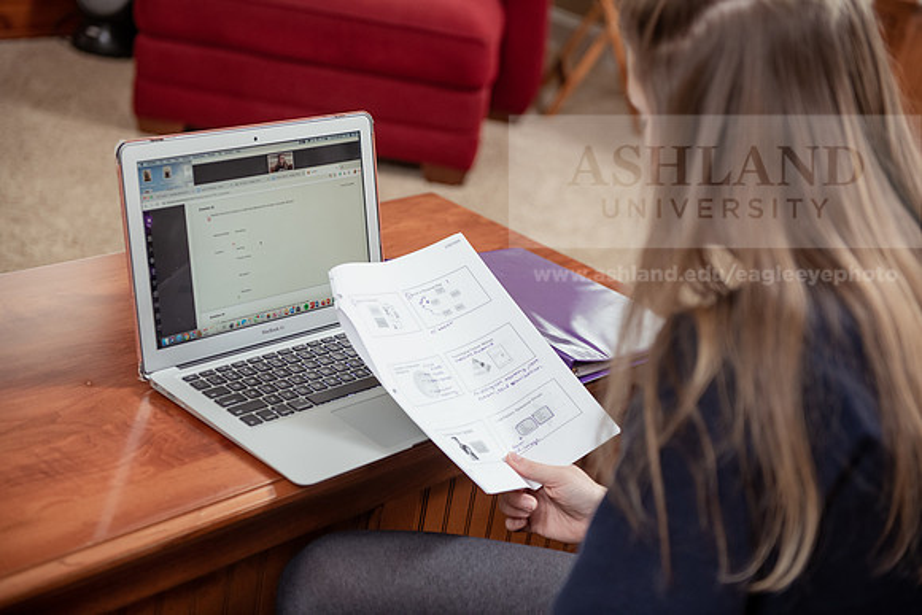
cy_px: 308
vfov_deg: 22.6
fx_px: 1537
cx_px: 461
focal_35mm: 60
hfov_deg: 33.4
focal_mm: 60
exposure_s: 1/200
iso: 1000
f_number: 3.2
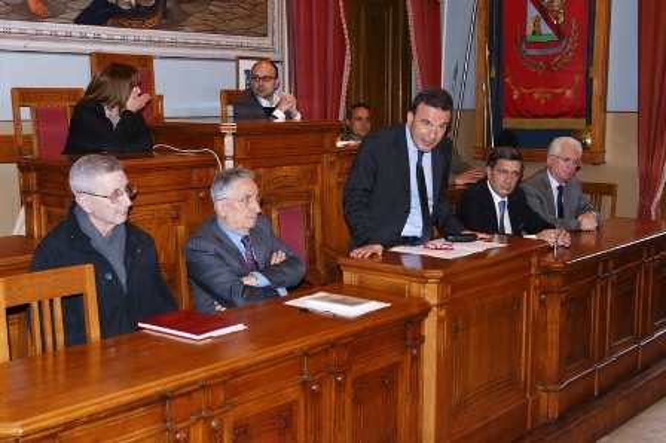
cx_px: 333
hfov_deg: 43.6
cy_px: 222
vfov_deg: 29.8
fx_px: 832
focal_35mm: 45
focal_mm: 30
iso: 640
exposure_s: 1/60
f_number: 5.6
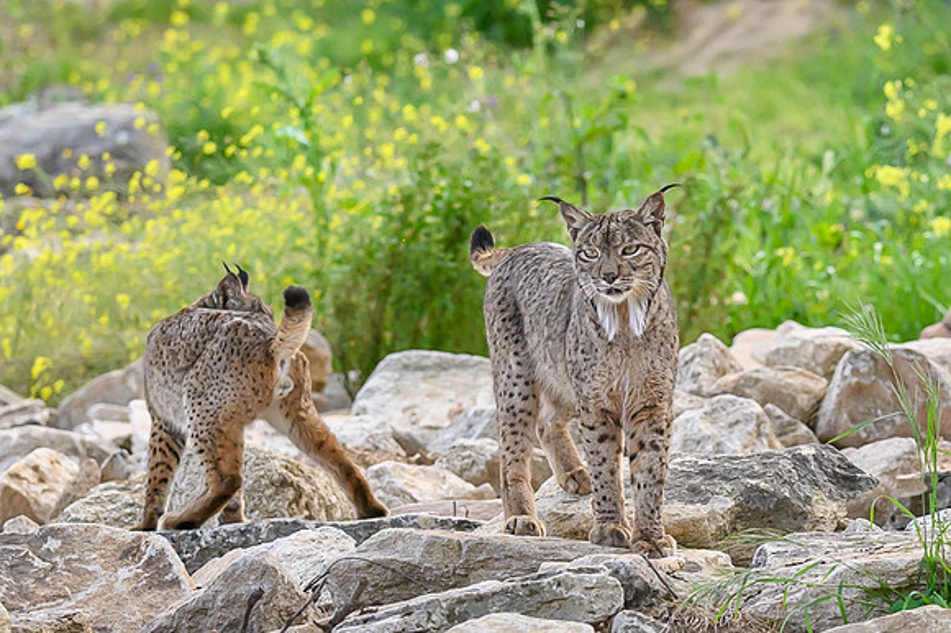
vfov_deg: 3.9
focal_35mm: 353
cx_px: 557
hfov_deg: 5.8
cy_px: 383
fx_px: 9310
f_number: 5
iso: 2200
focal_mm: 160
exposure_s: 1/2000
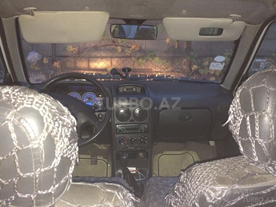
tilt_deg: -13.7
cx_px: 138
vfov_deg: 48.2
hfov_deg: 61.7
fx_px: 231
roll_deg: +1.1
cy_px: 104
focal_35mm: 29
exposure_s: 1/17
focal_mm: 4.15
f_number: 2.2
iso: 200
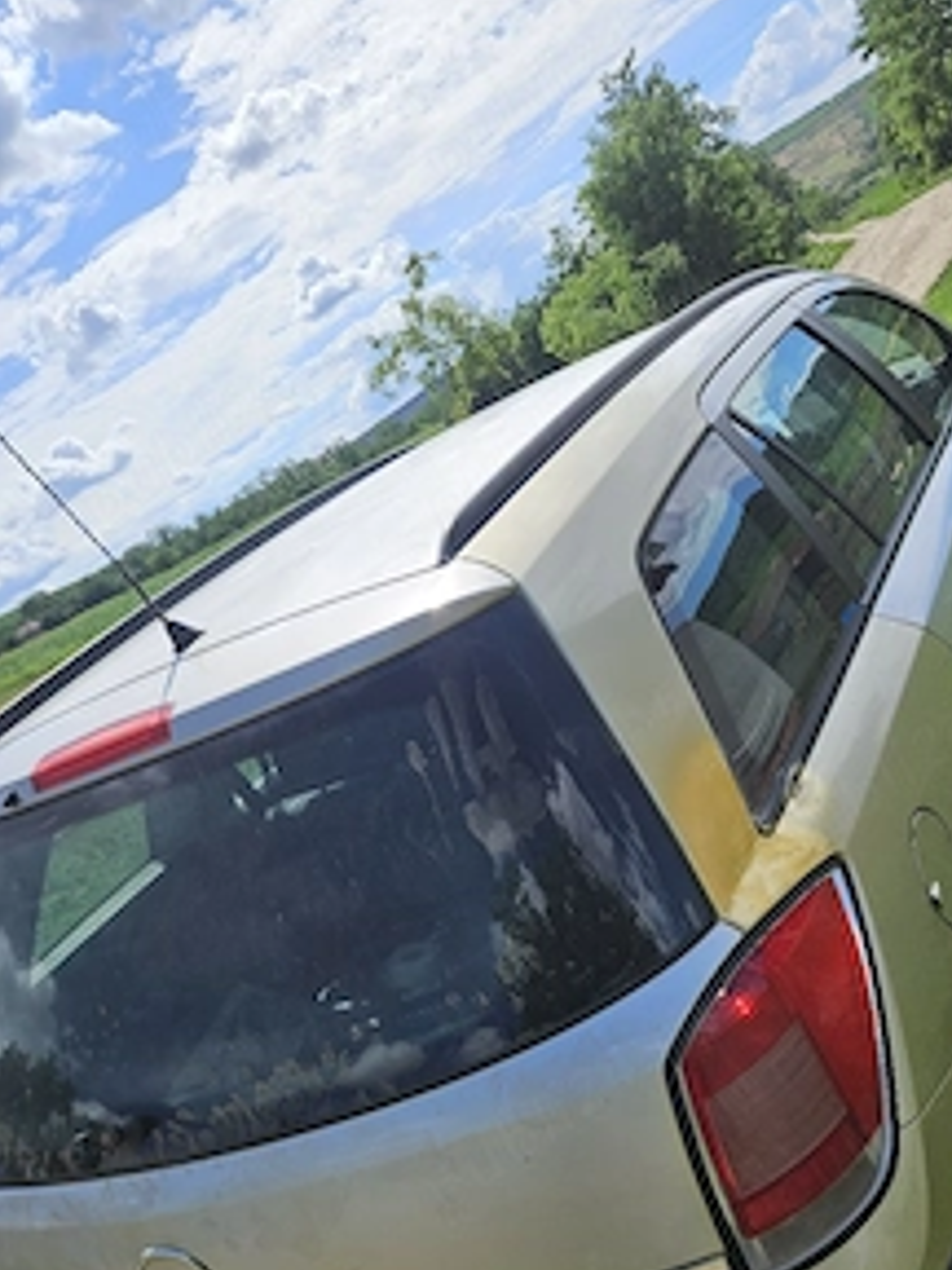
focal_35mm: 32
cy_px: 816
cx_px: 657
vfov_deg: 55.9
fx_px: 1173
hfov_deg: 43.4
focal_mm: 5.4
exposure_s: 1/2500
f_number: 1.8
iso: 25
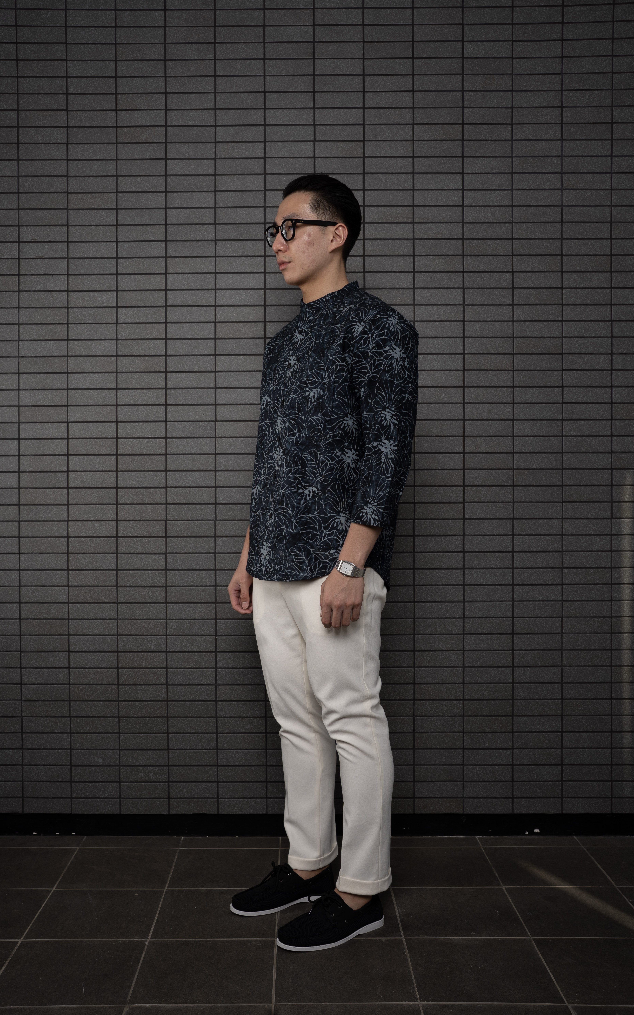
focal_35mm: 35
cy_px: 512
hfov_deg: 36.5
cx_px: 294
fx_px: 960
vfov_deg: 55.7
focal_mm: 33.7
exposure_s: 1/125
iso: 160
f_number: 8
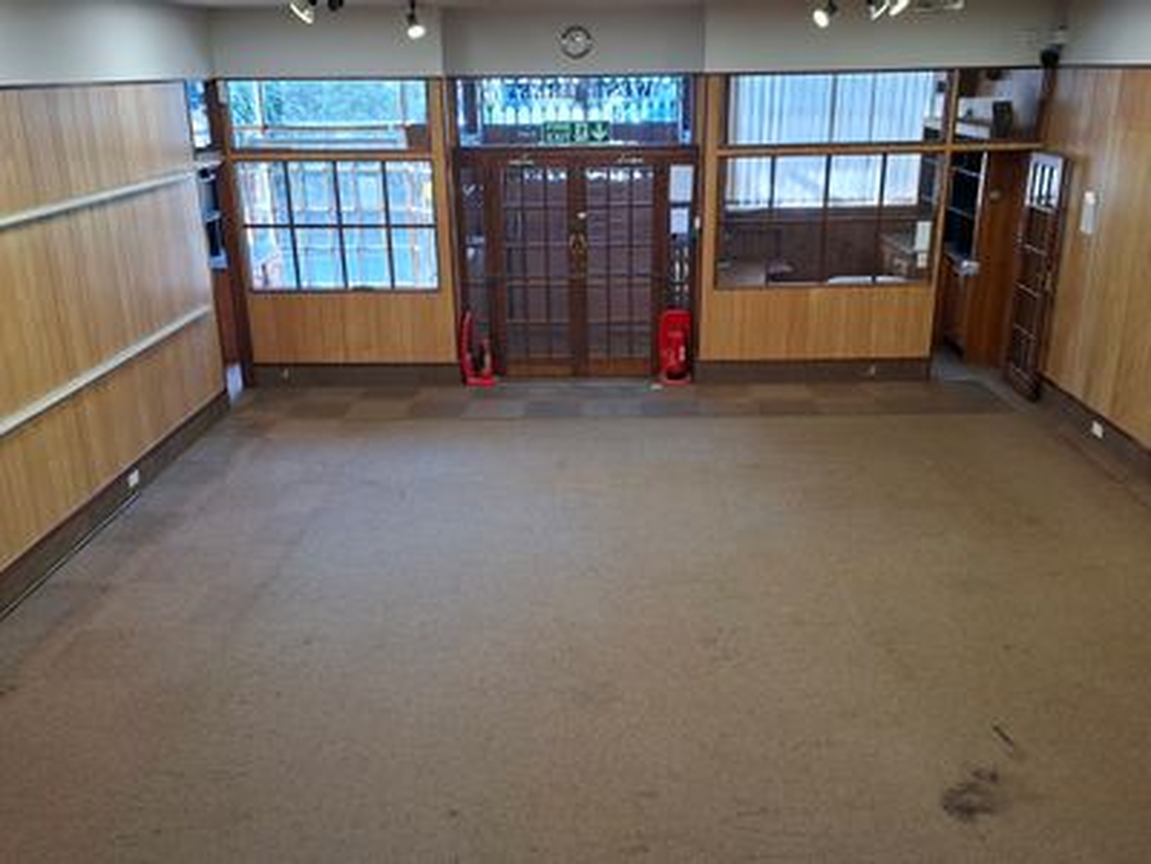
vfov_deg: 58.9
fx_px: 765
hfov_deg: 73.9
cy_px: 432
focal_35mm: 23
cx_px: 576
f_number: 1.8
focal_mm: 5.54
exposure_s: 1/100
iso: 160
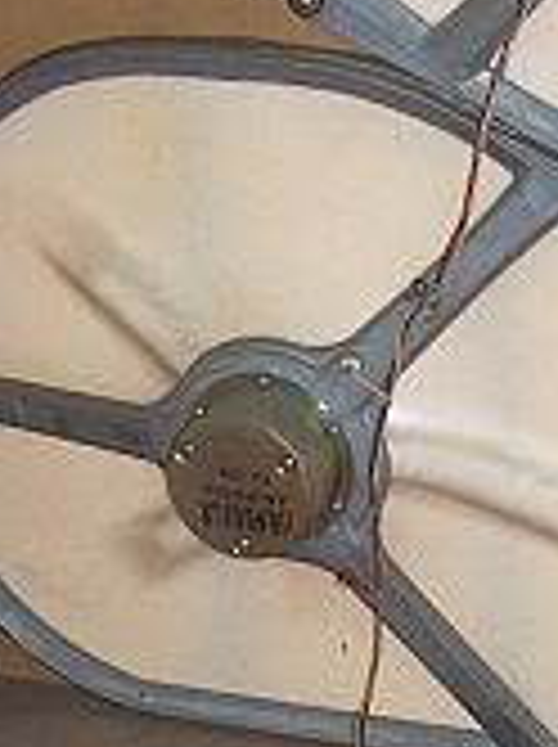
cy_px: 544
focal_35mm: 136
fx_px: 2931
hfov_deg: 10.8
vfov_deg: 14.5
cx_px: 448
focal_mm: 5.6
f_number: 2.8
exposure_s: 1/60
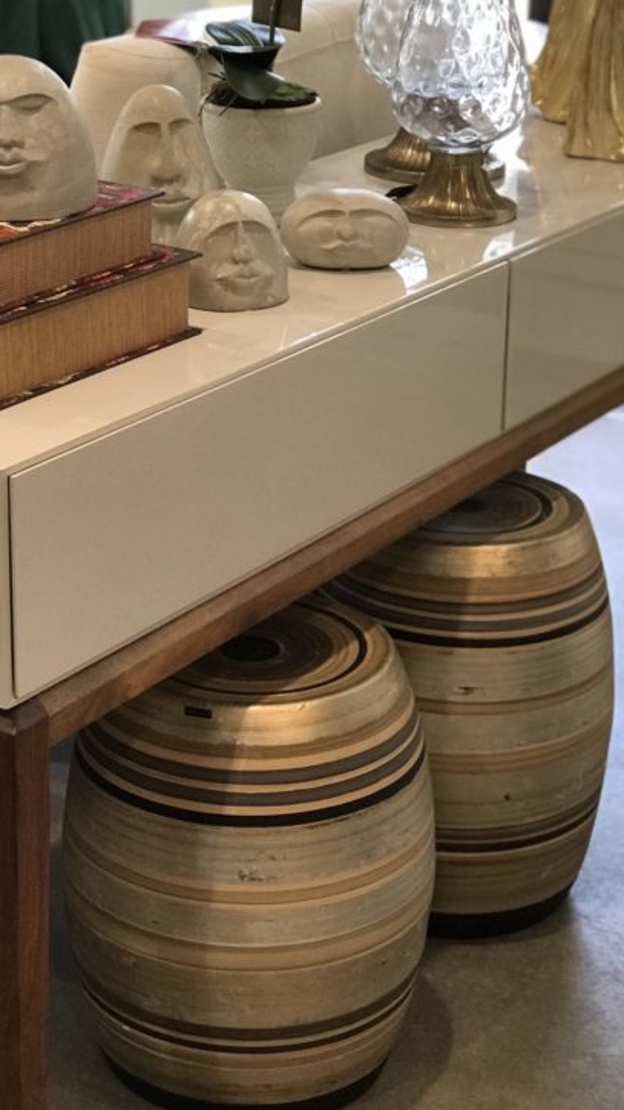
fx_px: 2354
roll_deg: -0.7
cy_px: 409
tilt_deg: -18.6
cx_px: 250
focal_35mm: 80
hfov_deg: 15.1
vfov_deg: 26.4
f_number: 2.8
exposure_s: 1/60
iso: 100
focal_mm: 6.6
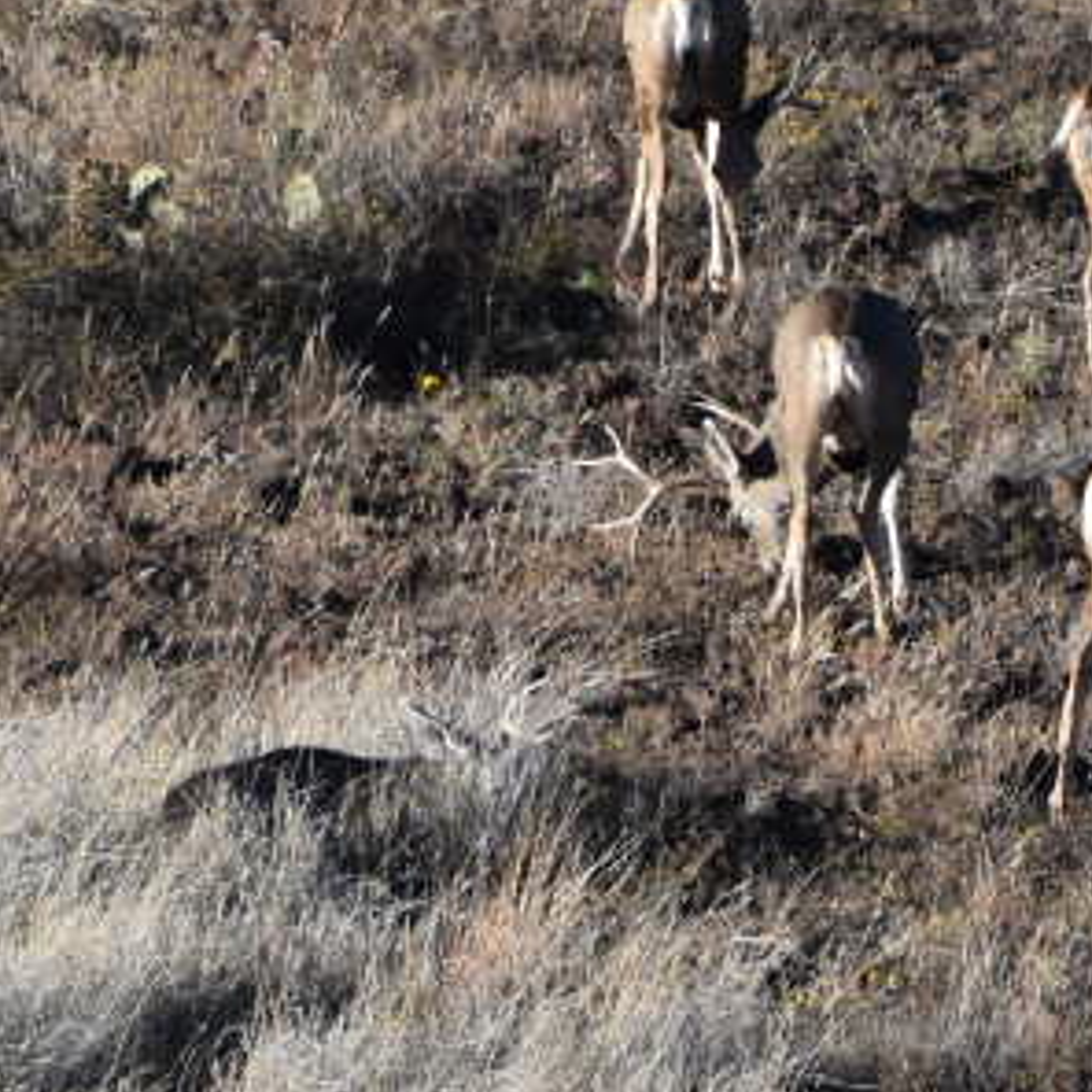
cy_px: 1324
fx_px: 74664
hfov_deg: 0.8
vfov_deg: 0.8
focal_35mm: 2092
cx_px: 856
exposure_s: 1/1000
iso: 400
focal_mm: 300
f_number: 6.3
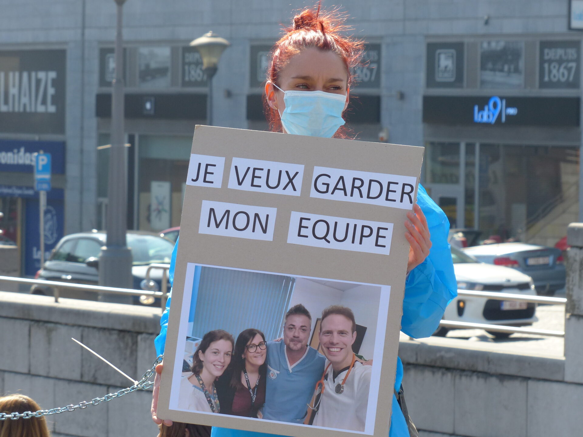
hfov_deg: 10.6
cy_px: 218
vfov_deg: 8.0
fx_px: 3133
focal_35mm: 186
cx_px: 292
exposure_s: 1/500
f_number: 4
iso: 100
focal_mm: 33.5
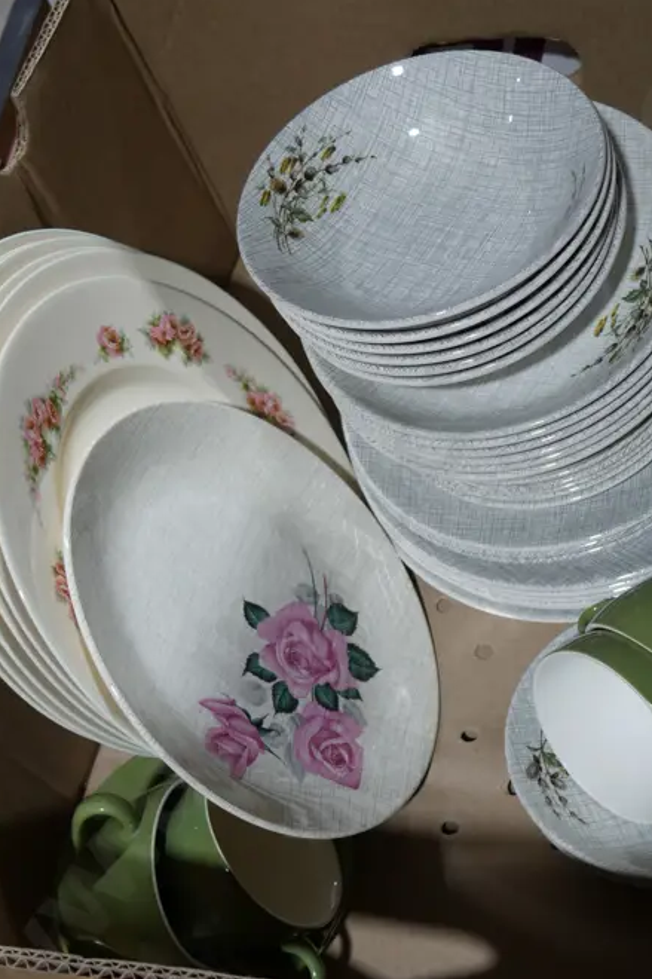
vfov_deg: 36.3
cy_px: 493
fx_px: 1495
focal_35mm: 55
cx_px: 390
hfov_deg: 24.6
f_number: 4
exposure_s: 1/80
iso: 200
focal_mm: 17
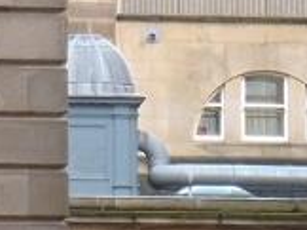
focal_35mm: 670
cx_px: 686
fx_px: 5933
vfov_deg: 2.2
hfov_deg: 2.9
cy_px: 530
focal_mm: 20.2
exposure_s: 1/60
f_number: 6.3
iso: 400
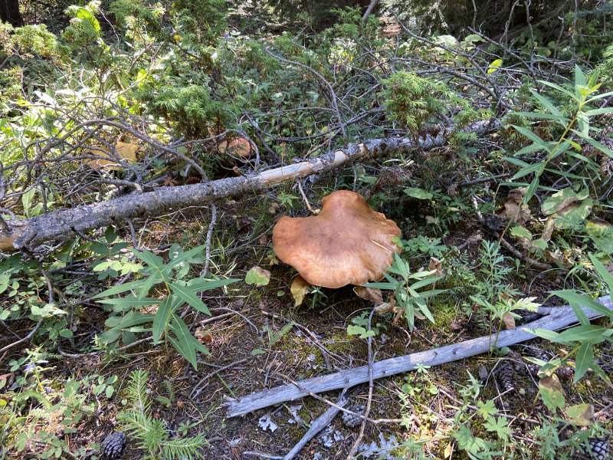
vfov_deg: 53.1
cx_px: 306
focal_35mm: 26
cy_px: 230
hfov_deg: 67.3
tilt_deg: -34.2
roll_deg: -4.7
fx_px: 460
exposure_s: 1/121
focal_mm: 4.25
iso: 100
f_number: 1.8
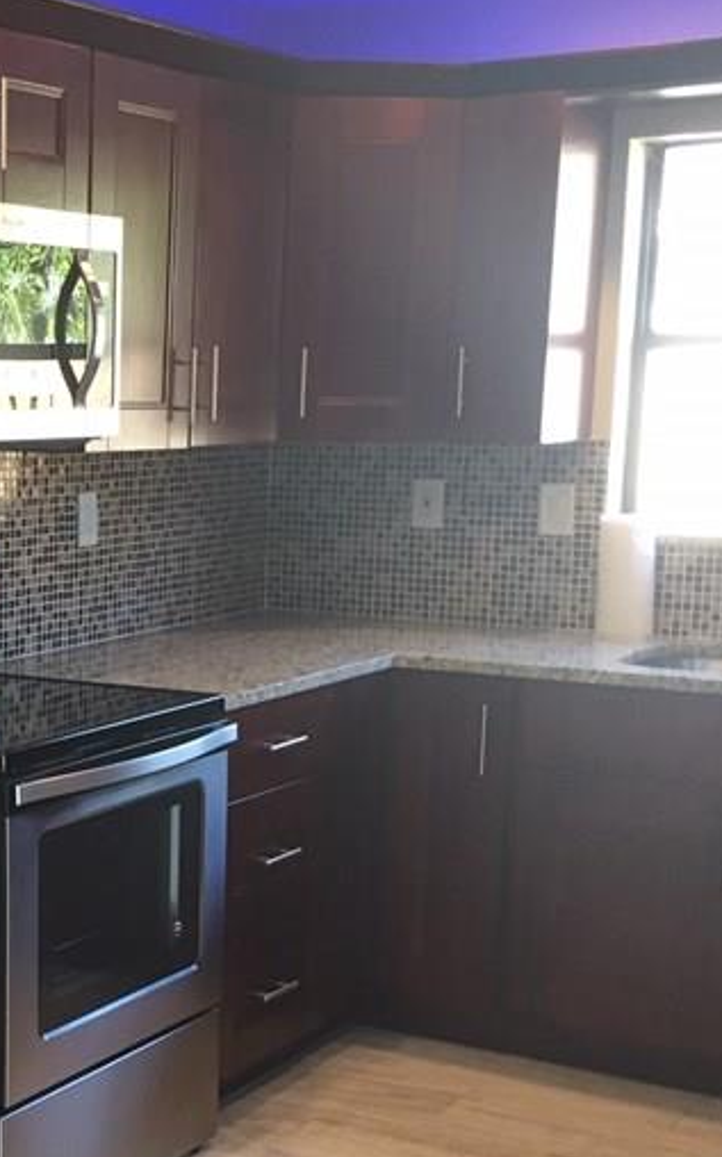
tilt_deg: -11.0
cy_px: 756
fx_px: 1954
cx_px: -100
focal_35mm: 62
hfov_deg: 19.9
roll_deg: -0.5
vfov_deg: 32.7
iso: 40
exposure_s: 1/30
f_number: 2.2
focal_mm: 4.15
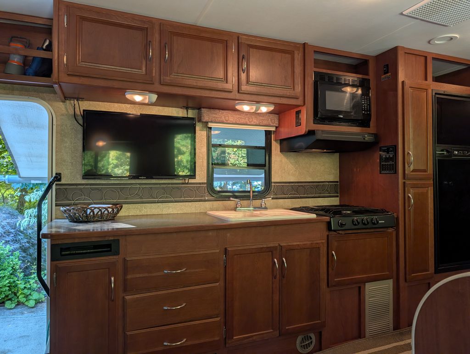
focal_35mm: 24
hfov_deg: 71.5
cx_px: 235
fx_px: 326
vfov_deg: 56.9
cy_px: 177
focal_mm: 6.9
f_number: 1.68
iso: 20
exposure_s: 1/58.6
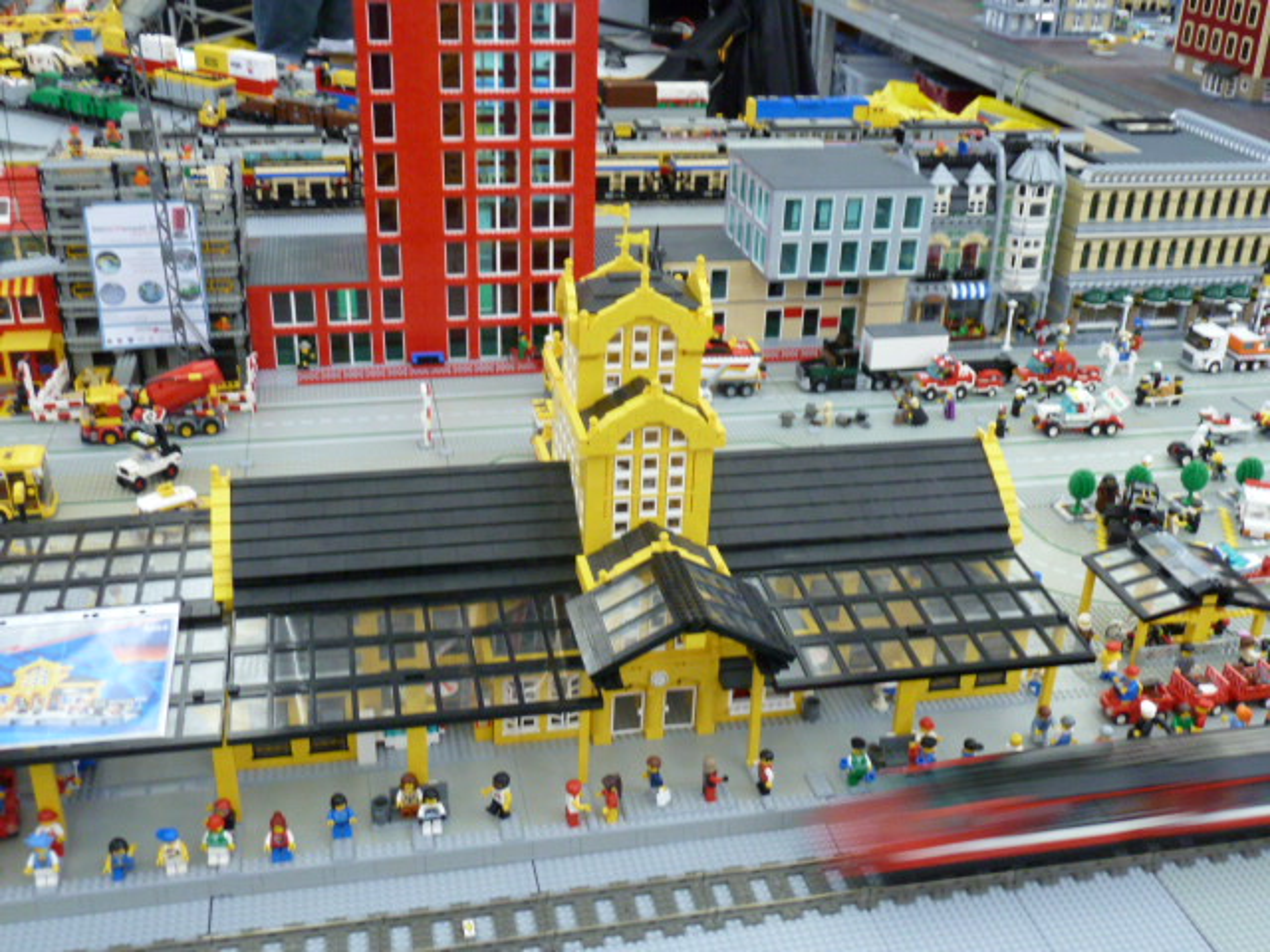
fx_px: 1357
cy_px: 476
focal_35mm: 37
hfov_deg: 50.1
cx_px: 635
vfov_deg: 38.7
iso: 400
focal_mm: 6.1
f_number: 3.6
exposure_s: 1/8
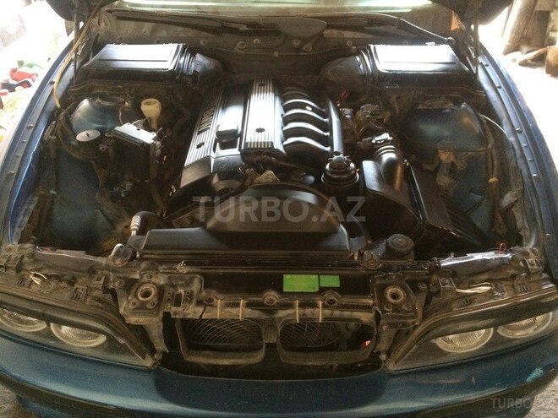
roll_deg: +0.6
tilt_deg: -38.2
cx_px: 279
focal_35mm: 29
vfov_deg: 48.2
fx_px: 467
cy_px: 209
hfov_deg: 61.7
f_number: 2.2
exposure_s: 1/17
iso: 400
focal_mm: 4.15
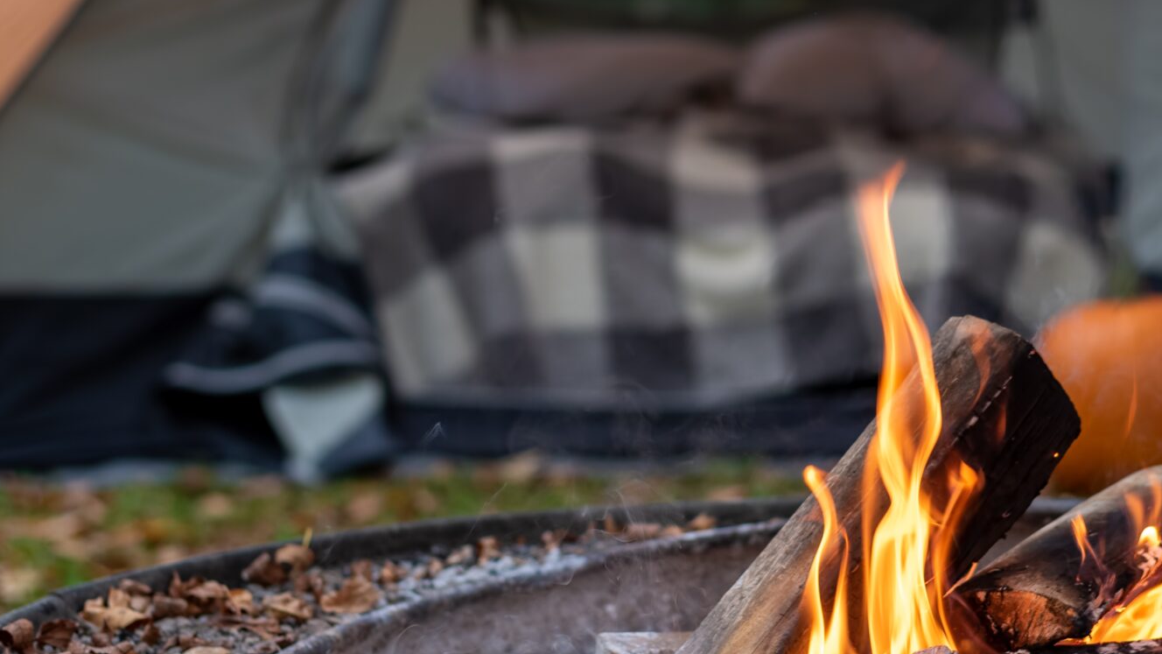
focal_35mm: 101
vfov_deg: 12.0
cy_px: 226
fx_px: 3112
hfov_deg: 21.0
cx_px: 812
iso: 320
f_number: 2.8
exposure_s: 1/160
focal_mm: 50
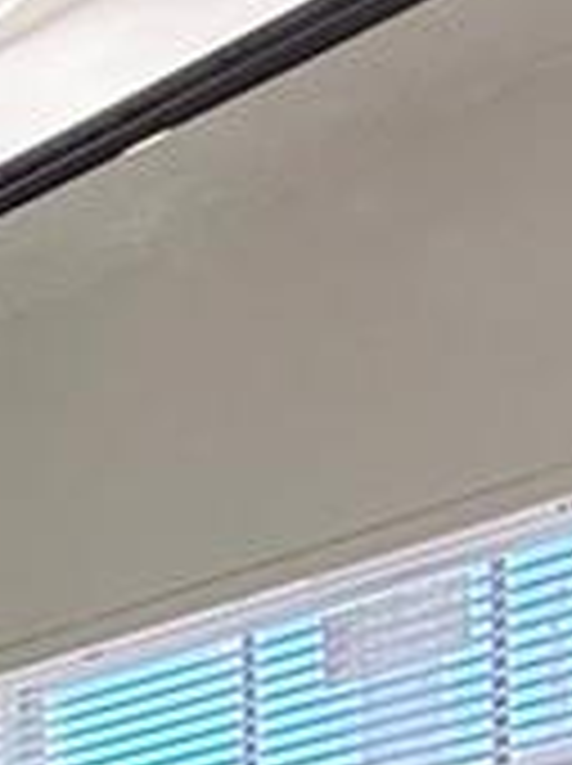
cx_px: -1076
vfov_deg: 16.2
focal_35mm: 99
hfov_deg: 10.8
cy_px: 1436
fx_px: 2187
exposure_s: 1/99
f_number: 2.2
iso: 160
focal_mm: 2.22
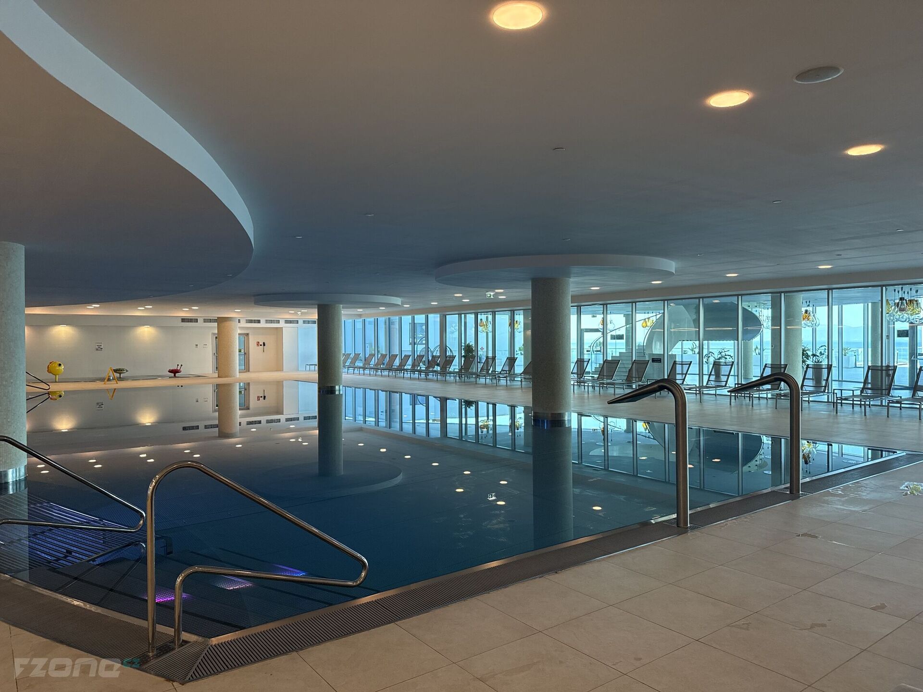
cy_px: 346
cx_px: 462
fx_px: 640
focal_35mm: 24
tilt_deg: -0.3
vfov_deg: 56.8
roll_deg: +0.3
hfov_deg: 71.6
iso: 200
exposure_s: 1/121
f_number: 1.78
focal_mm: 6.76
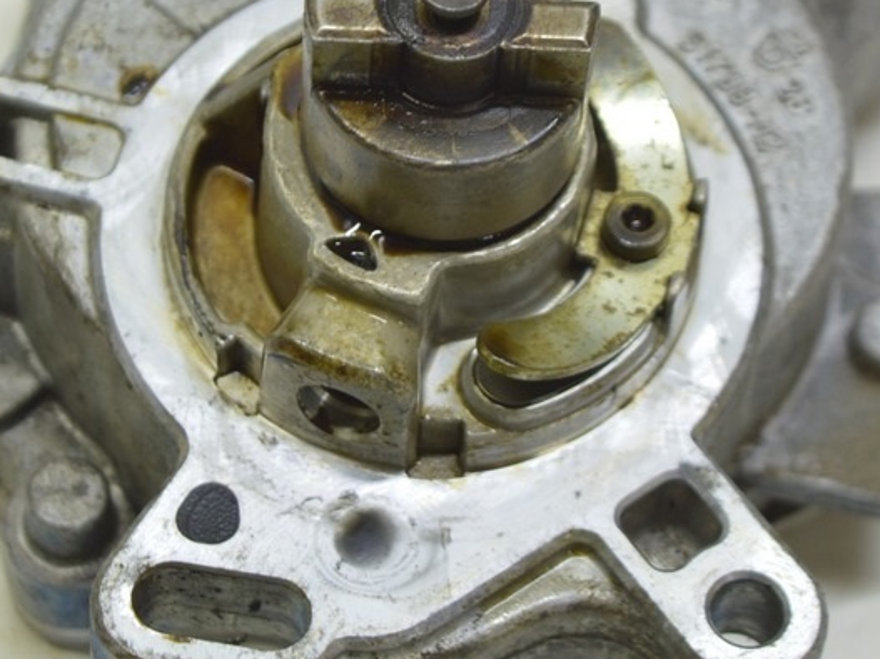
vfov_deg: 9.6
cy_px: 184
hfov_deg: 12.8
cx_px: 361
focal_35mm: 154
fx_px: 3912
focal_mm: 55
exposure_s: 1/20
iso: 400
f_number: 5.6
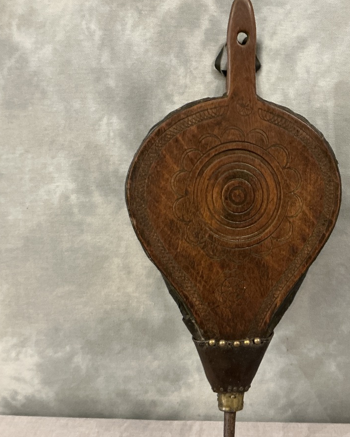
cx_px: 258
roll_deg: +0.5
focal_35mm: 37
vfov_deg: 49.1
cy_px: 219
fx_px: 479
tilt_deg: -17.5
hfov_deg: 39.2
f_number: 1.8
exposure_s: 1/33
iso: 250
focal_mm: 3
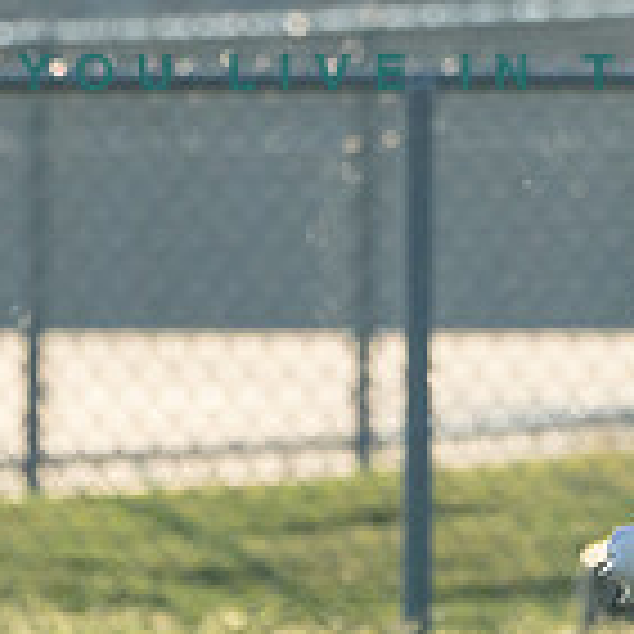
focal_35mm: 1770
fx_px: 36677
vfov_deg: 1.0
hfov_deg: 1.0
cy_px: -26
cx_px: 933
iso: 1600
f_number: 8
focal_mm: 400
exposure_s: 1/1250
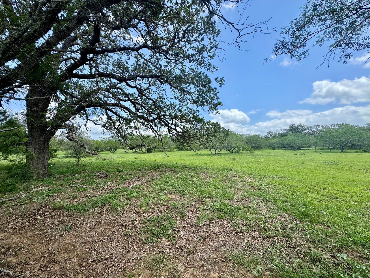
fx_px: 150
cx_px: 185
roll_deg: +1.1
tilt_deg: +2.9
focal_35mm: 14
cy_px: 139
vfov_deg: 85.7
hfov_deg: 102.1
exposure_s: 1/1420
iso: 50
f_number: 2.2
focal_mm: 2.22
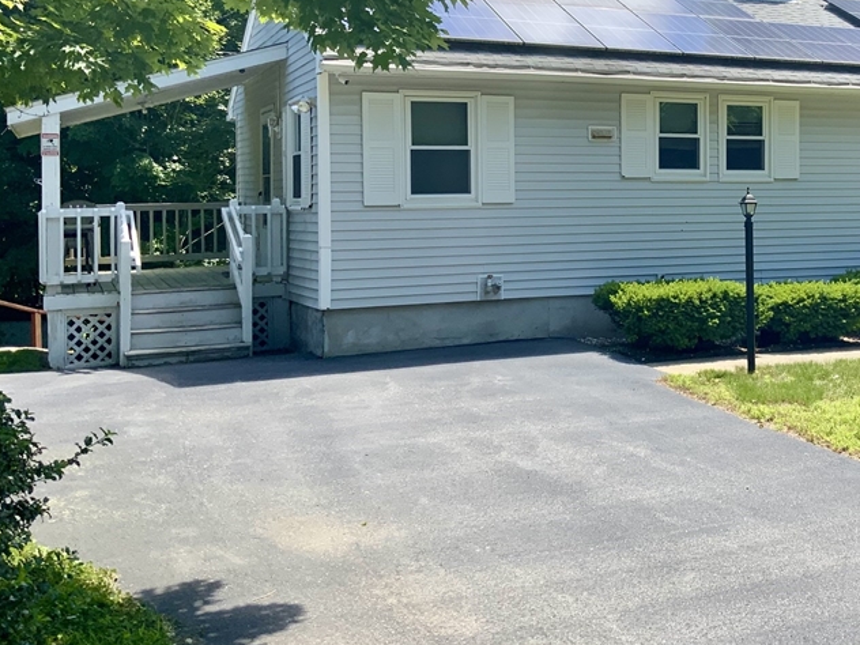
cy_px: 181
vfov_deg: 30.5
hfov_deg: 39.0
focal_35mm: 47
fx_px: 1168
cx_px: 675
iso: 16
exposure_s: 1/642
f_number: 1.8
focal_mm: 3
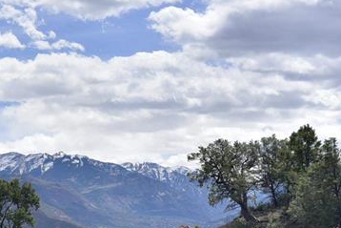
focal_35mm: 100
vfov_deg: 13.5
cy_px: 229
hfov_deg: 18.9
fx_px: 948
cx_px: -106
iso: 400
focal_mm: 35
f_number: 4.5
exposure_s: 1/4000
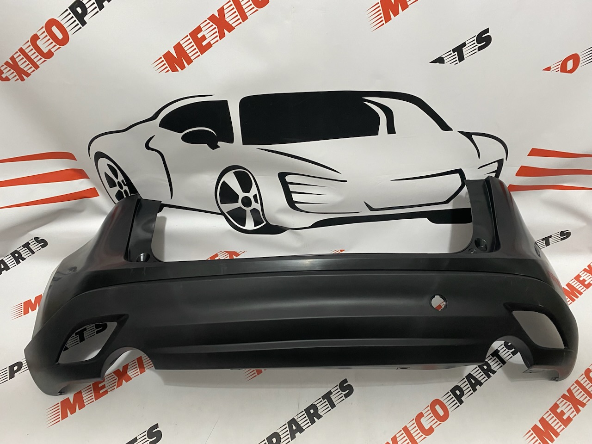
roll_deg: -0.2
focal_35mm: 26
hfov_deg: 67.3
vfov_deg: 53.1
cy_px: 222
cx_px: 296
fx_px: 445
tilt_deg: -44.3
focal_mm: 4.25
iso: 320
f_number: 1.8
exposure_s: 1/50
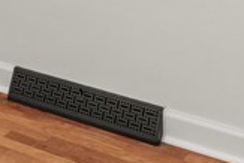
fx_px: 767
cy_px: -239
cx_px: -94
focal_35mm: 113
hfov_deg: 16.8
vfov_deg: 10.4
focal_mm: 17
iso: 400
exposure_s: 1.6
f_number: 10
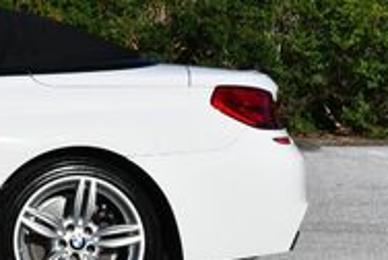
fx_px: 1911
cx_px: -258
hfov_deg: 11.0
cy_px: -21
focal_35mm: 177
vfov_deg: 7.7
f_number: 9
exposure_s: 1/320
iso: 100
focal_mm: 26
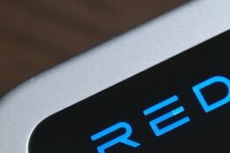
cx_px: 353
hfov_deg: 5.3
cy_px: 75
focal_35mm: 383
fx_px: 2445
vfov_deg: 3.6
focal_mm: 55
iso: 640
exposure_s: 1/125
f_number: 3.6
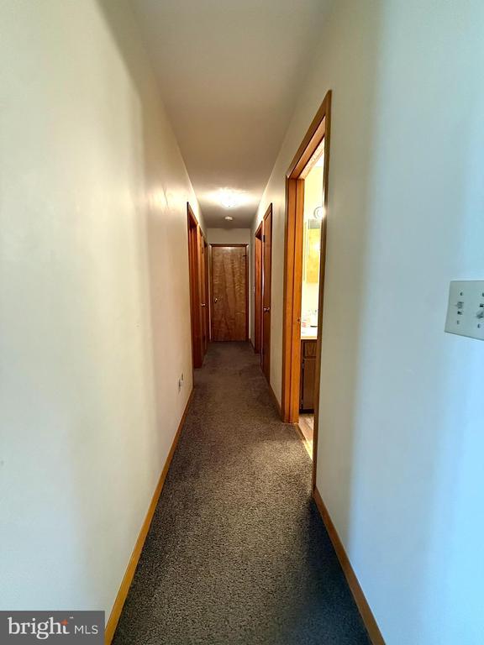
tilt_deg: -7.5
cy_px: 322
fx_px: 261
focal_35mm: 14
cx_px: 242
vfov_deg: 102.1
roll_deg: +0.0
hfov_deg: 85.7
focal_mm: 2.22
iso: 800
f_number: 2.2
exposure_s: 1/60
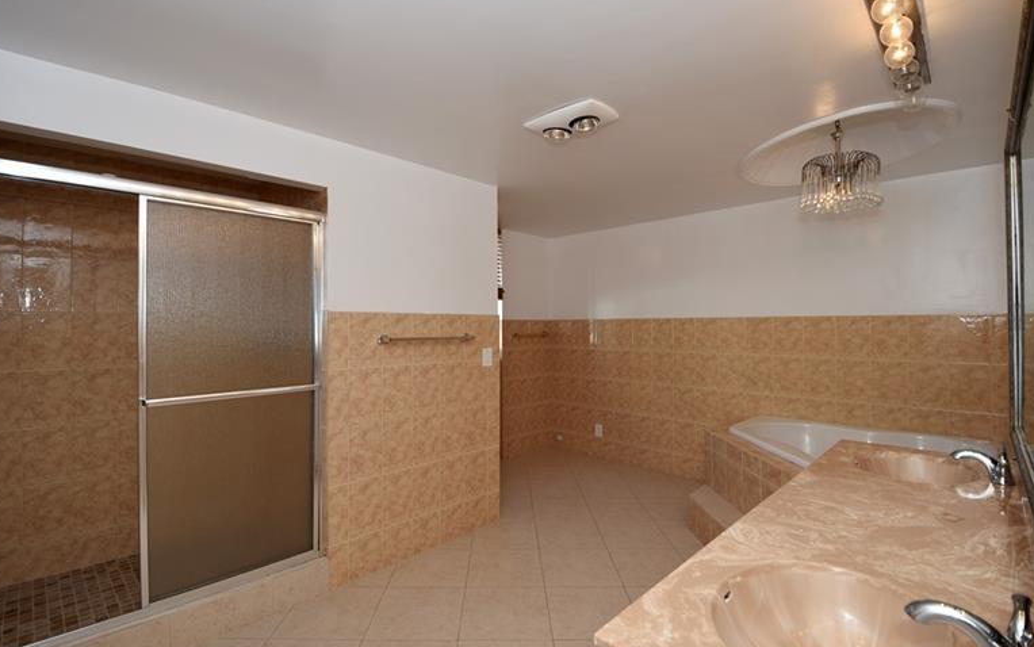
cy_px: 304
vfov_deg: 71.2
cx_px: 499
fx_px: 451
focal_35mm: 16
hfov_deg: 97.8
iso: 100
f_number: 4
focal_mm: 10
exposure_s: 1/60
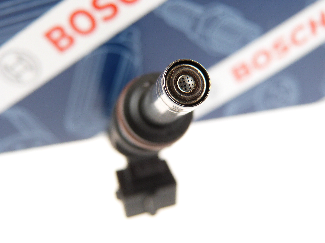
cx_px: 162
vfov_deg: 39.7
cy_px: 122
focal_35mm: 36
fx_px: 338
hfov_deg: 51.4
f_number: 3.1
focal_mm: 6.3
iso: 100
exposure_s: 1/60
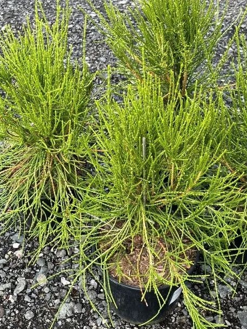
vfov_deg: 41.2
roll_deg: -3.9
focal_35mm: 46
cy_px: 179
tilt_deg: -40.9
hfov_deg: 31.3
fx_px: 437
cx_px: 167
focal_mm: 5.1
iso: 50
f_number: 1.6
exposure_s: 1/418
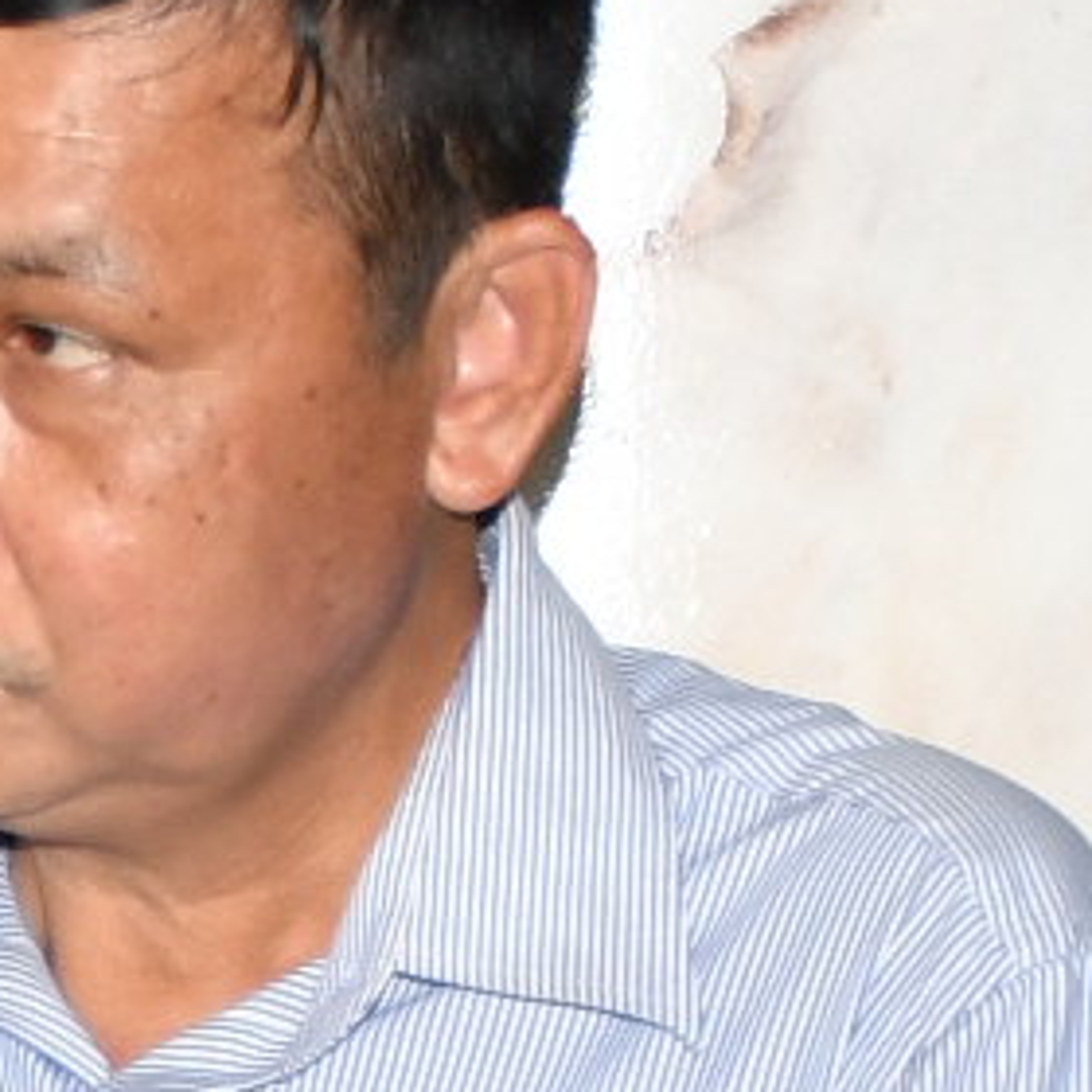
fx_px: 15383
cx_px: -1338
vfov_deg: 4.0
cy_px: 1852
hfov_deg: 4.0
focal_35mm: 431
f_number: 4.2
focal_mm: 34
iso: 500
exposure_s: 1/200
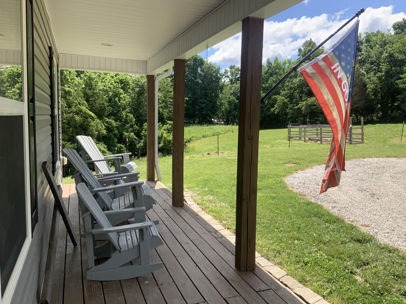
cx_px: 203
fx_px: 340
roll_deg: -0.7
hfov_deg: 61.7
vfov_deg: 48.2
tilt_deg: -7.2
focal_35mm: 29
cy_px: 152
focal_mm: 3
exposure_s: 1/997
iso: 16
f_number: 1.8
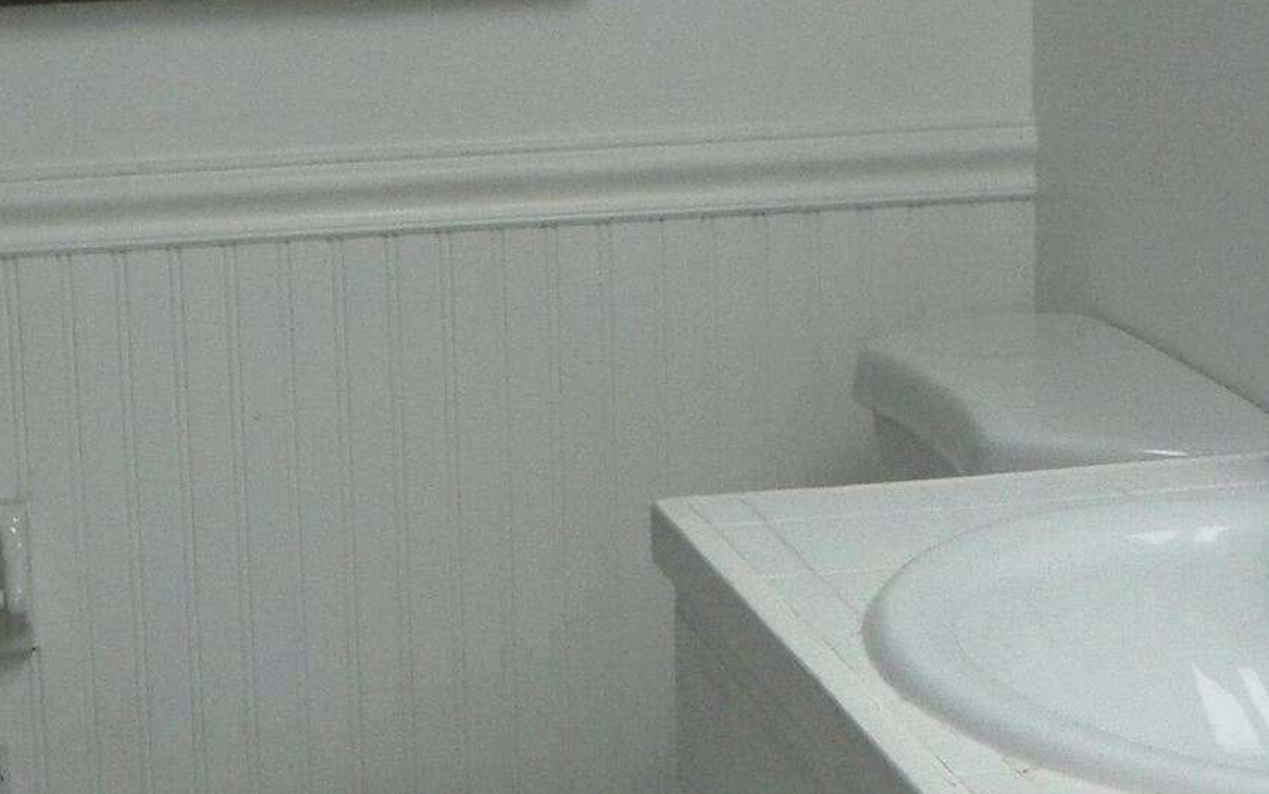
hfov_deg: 21.2
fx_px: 3356
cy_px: 393
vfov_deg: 13.5
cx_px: 256
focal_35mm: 97
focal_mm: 4.6
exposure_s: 1/40
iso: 100
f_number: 2.8
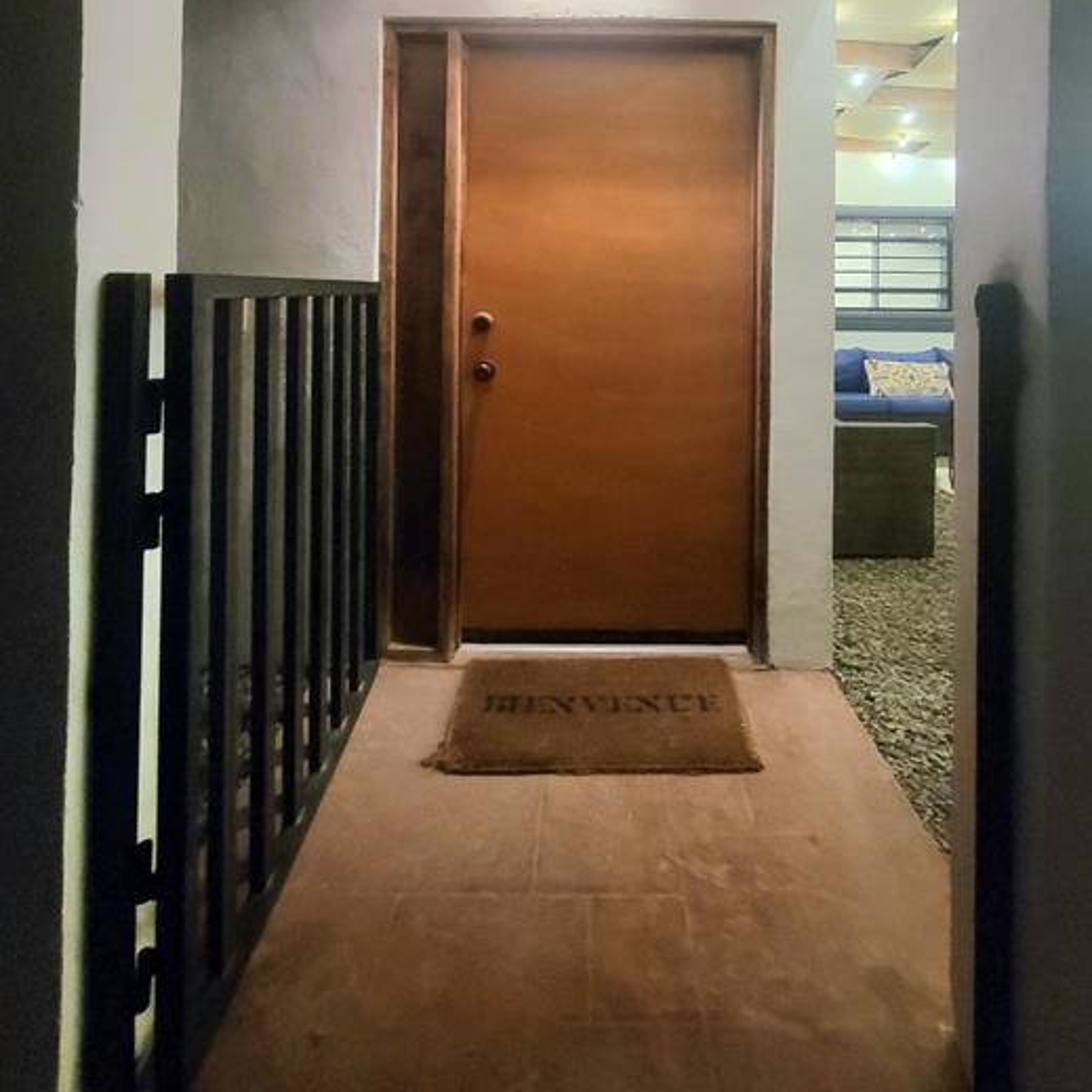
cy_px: 351
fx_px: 607
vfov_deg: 80.8
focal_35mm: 17
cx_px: 589
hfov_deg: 83.8
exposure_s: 1/24
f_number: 2.2
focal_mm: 2.2
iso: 800
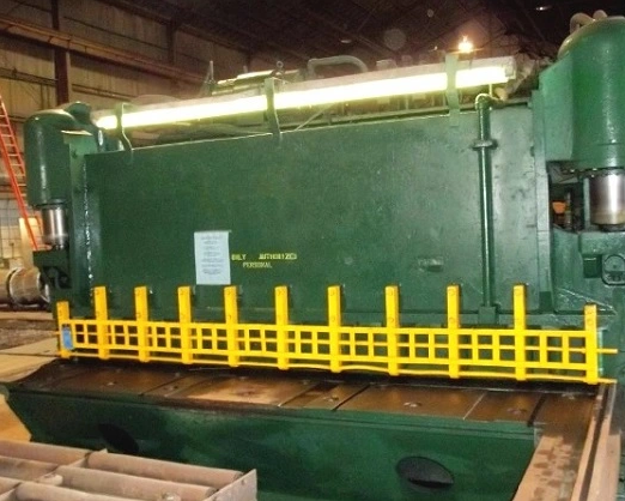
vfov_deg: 40.1
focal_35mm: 37
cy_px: 259
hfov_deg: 49.0
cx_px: 339
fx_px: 685
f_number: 3.3
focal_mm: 5.9
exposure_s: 1/30
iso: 320
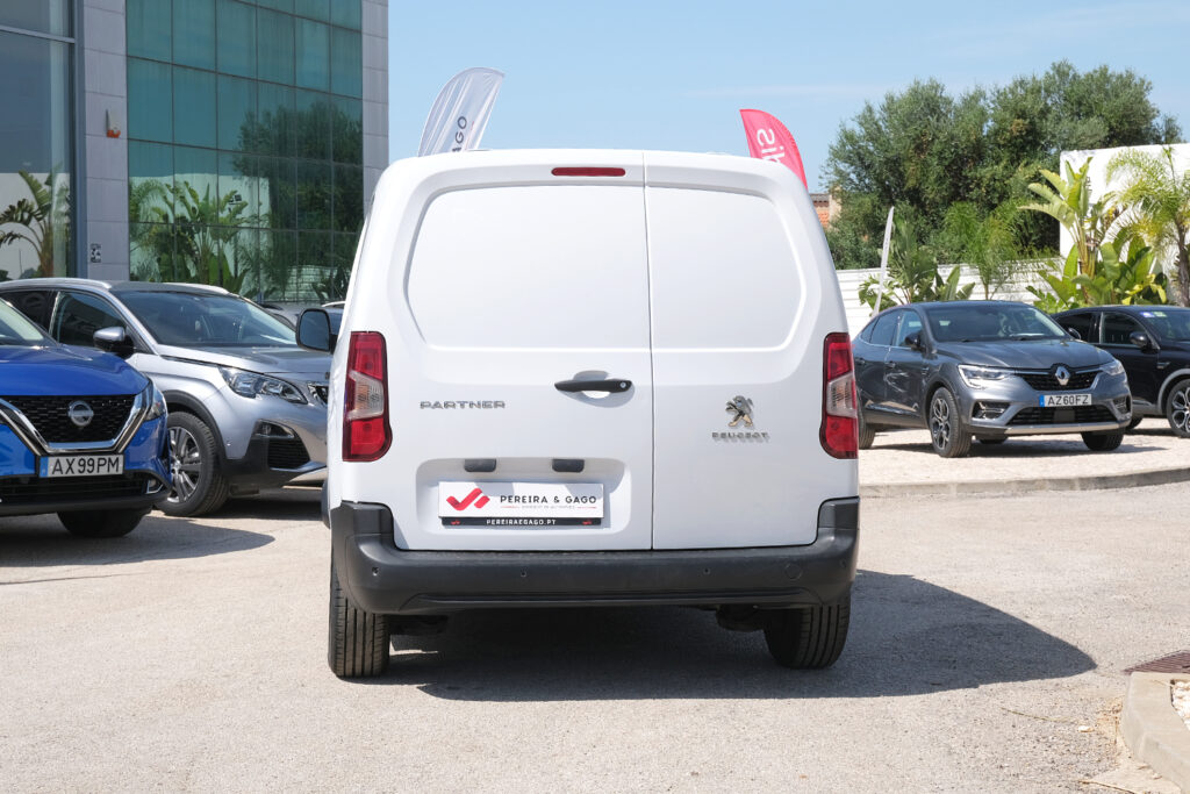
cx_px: 595
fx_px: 1686
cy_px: 397
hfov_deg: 38.9
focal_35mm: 51
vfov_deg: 26.5
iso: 160
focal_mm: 34.3
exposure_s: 1/320
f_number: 9
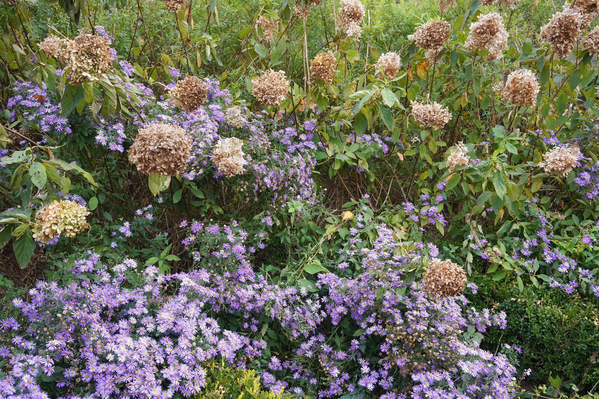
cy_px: 200
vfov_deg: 37.9
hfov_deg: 54.4
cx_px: 300
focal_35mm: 35
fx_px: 582
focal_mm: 35
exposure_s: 1/100
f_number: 8
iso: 400
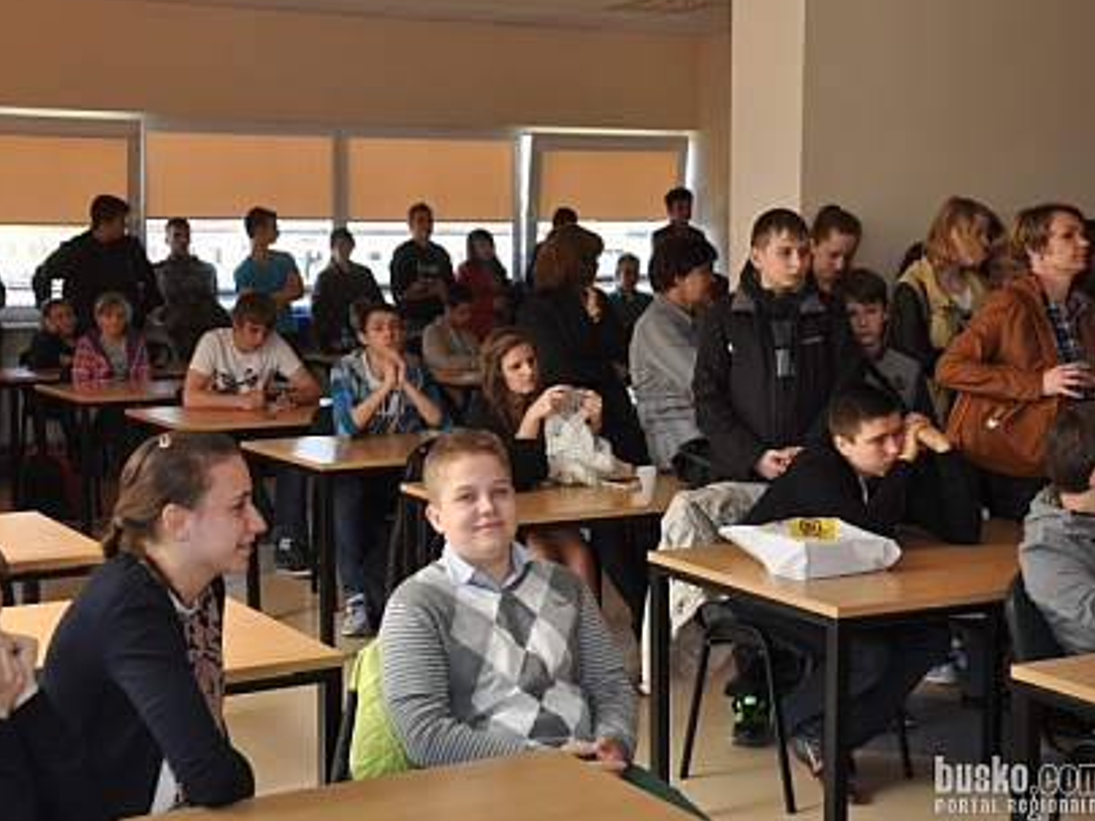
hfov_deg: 33.8
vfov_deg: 25.7
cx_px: 520
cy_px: 406
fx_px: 1803
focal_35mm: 57
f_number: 5.6
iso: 200
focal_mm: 32
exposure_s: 1/125
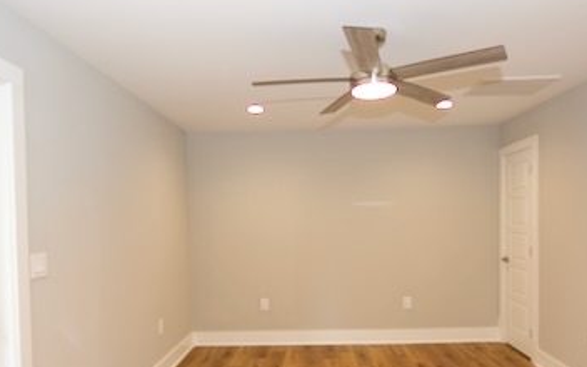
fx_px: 416
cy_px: 229
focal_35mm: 26
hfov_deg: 70.4
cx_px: 299
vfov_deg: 47.2
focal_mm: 14
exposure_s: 1/100
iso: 800
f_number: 5
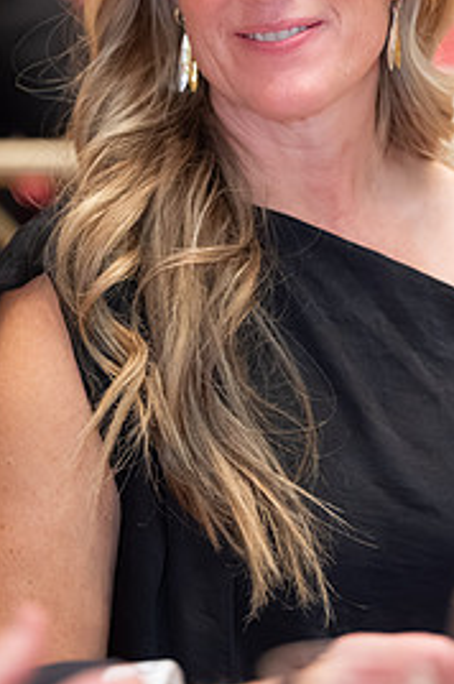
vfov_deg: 6.8
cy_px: 161
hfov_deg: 4.5
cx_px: 295
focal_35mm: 302
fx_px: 5727
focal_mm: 180
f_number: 2.8
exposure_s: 1/100
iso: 8000
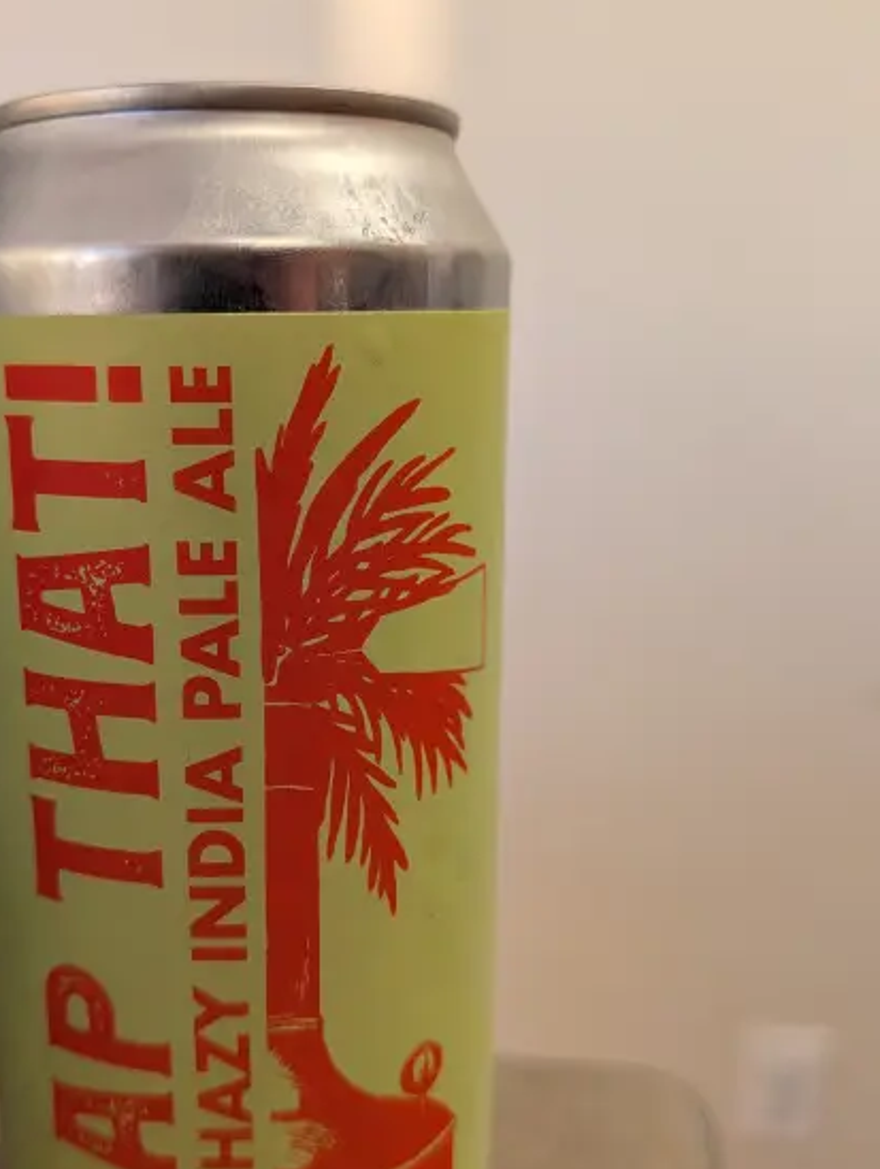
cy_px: 613
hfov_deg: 40.5
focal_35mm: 35
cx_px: 330
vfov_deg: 52.6
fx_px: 1184
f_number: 1.68
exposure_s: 1/24
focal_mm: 6.9
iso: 26
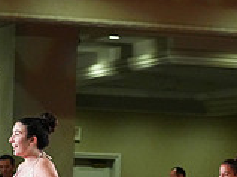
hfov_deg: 6.8
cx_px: 389
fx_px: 1950
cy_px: 234
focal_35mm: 285
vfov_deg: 5.2
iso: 8000
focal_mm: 81
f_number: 6.3
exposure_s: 1/400
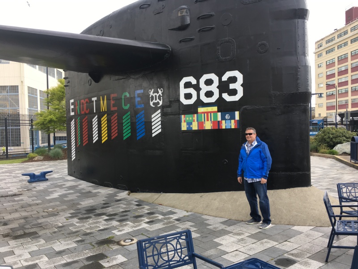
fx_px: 300
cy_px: 134
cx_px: 179
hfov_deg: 61.7
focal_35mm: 29
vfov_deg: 48.2
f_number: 2.2
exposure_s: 1/143
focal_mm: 4.15
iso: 25
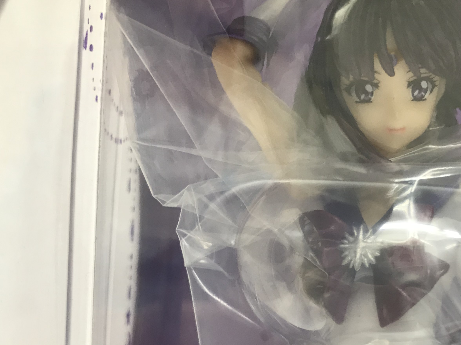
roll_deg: -2.6
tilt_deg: +0.6
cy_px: 245
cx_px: 332
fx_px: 639
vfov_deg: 29.9
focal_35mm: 48
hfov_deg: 38.8
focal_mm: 3.99
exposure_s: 1/33
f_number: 1.8
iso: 25
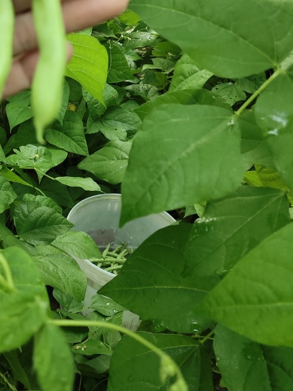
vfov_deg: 40.9
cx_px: 32
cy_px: 101
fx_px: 508
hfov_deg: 30.8
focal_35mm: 45
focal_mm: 4.71
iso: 97
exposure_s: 1/50
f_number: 1.79
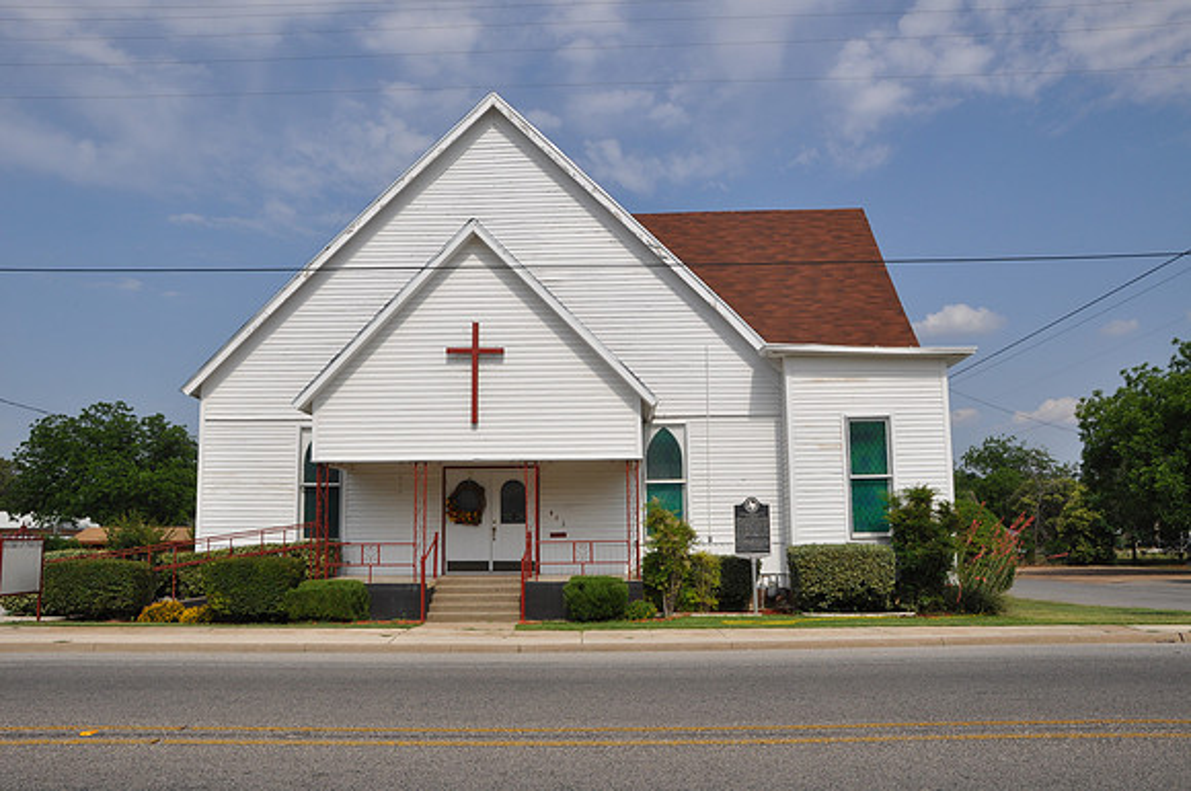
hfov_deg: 59.6
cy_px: 396
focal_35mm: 32
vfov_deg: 41.6
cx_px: 596
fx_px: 1041
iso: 200
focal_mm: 21
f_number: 10
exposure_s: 1/400
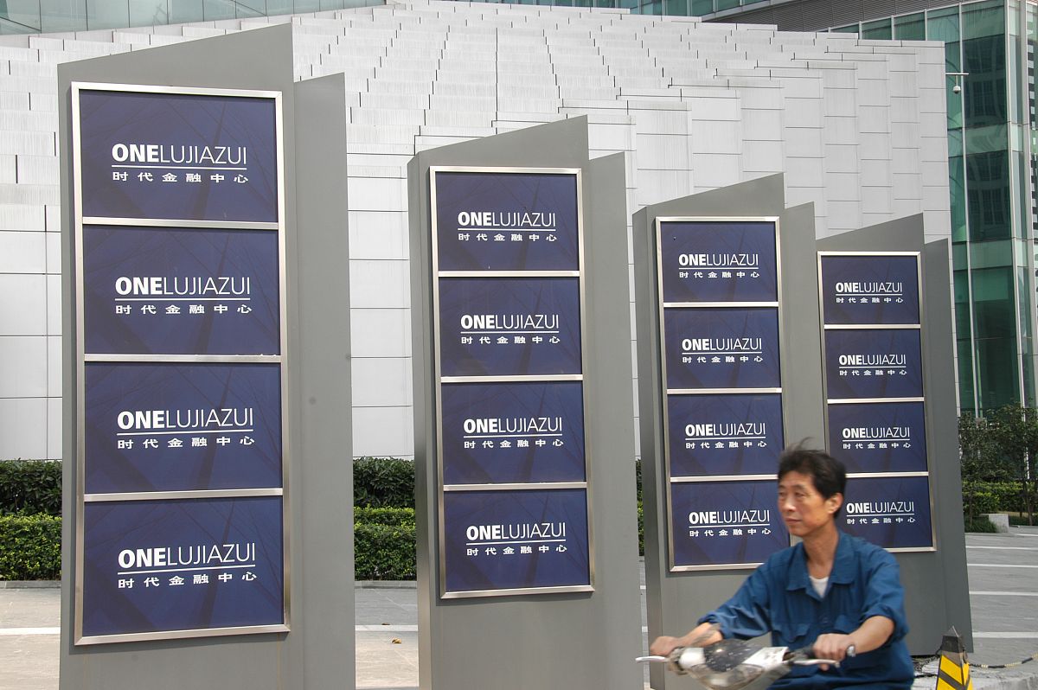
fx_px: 1556
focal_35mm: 54
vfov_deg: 25.0
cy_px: 345
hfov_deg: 36.9
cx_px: 519
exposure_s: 1/160
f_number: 9
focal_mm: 36
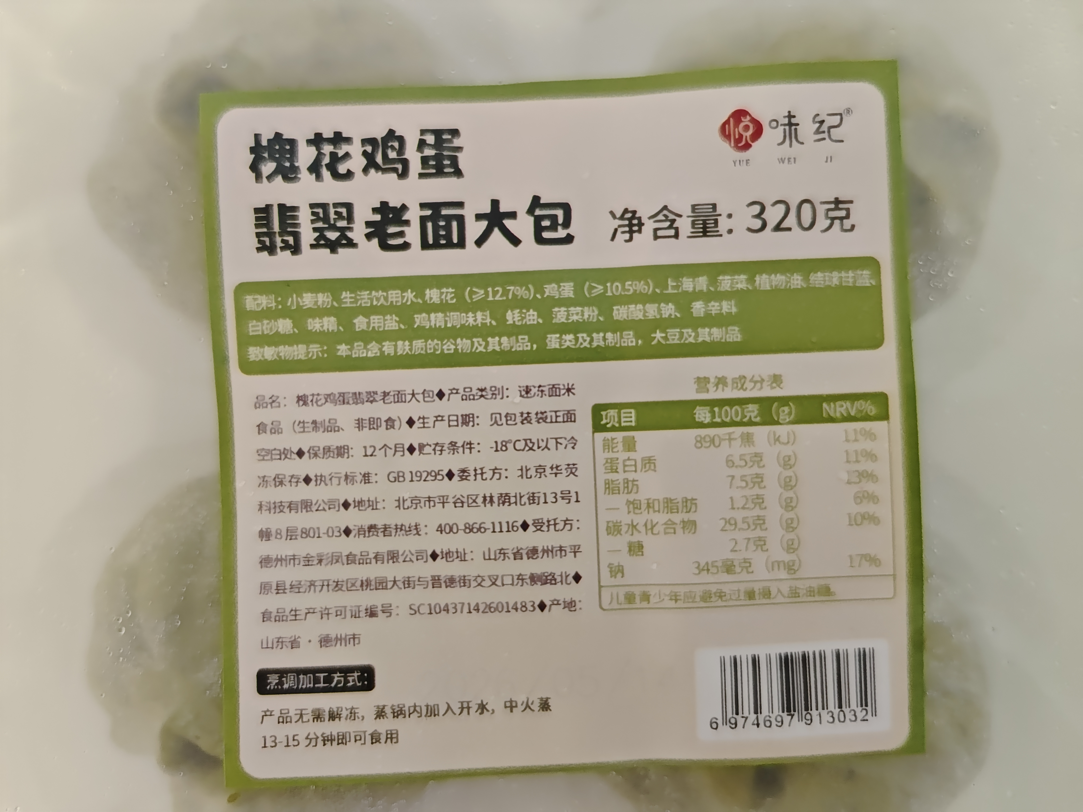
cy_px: 406
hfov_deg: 73.9
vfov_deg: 58.9
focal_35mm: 23
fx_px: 720
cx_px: 542
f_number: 1.88
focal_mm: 5.56
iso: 1477
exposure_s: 1/50
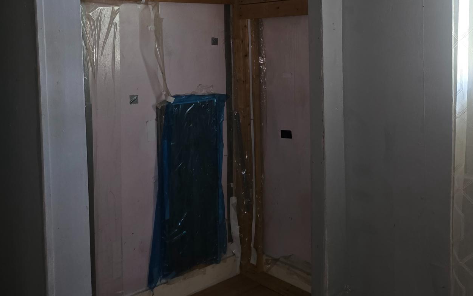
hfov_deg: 49.0
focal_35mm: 40
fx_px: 516
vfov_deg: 31.4
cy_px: 72
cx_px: 278
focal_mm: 6.3
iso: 1600
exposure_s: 1/12
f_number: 1.7
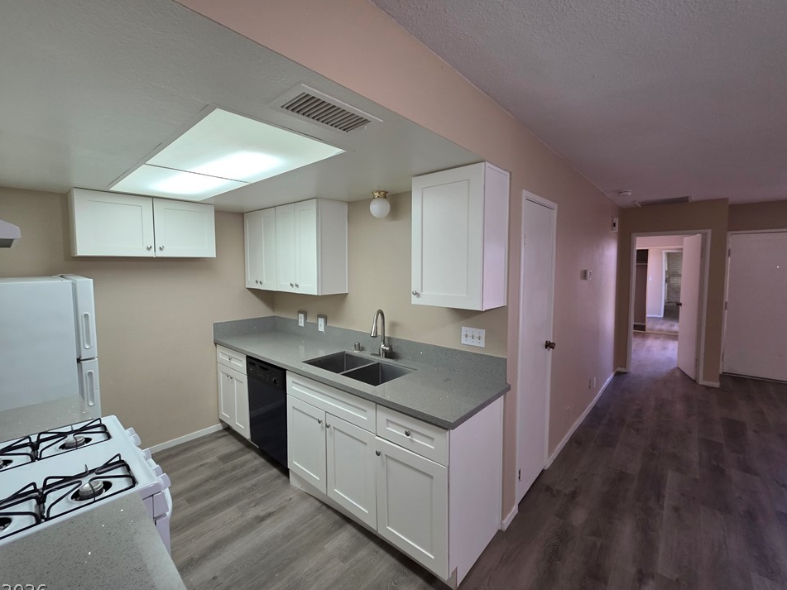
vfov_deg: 85.6
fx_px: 318
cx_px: 381
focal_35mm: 14
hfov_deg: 102.0
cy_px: 287
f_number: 1.9
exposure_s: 1/60
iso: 200
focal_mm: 2.2
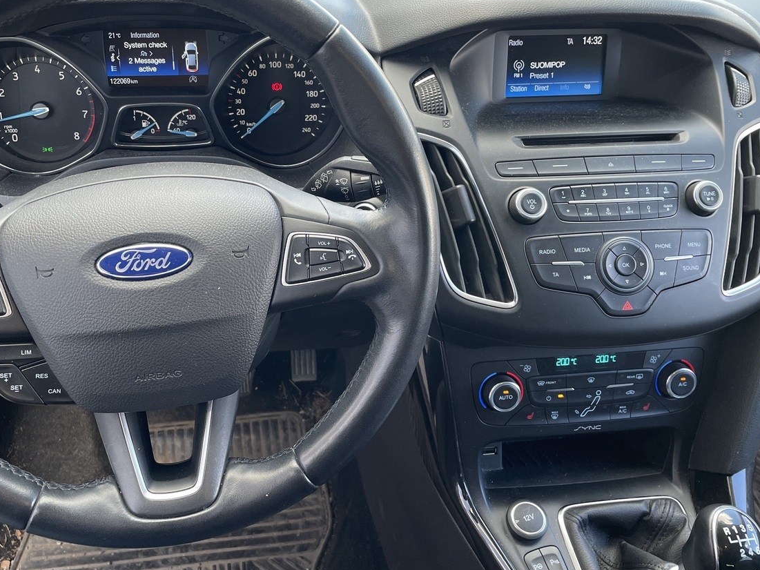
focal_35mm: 34
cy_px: 277
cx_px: 315
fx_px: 747
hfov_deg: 53.7
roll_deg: -0.9
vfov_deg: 41.8
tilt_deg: -36.3
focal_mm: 4.2
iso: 125
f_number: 1.6
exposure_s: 1/102
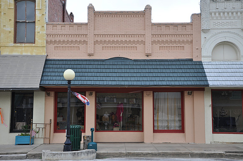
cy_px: 80
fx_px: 324
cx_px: 122
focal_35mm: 48
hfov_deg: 41.2
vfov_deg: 28.0
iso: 200
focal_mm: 32
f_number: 5.6
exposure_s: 1/30
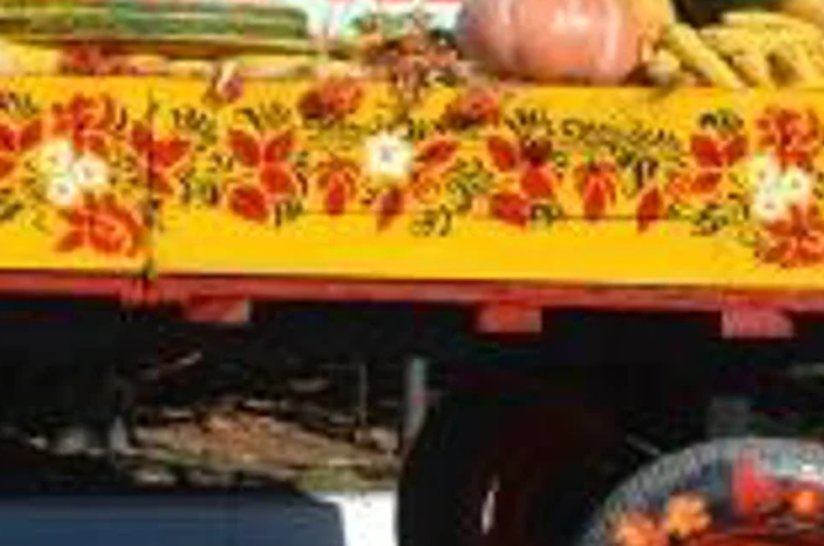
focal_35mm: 191
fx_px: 4365
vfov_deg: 7.2
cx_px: 158
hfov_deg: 10.7
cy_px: 175
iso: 100
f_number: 8
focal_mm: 44
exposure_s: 1/250
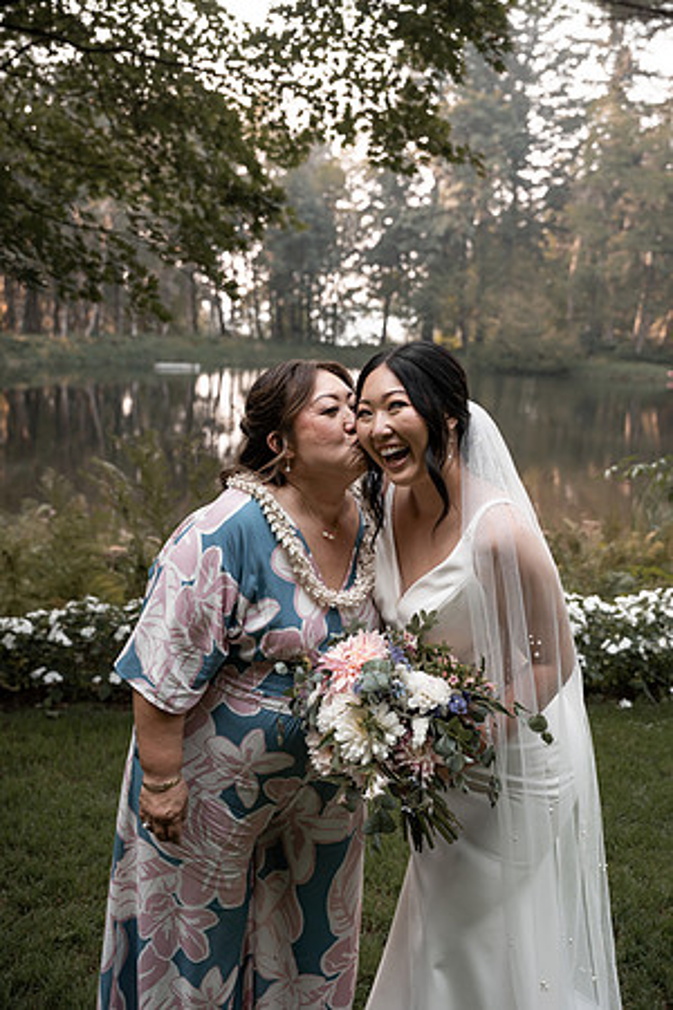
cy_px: 505
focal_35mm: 34
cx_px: 336
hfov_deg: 38.9
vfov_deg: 55.8
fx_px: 953
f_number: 3.5
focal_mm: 34
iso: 200
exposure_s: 1/320
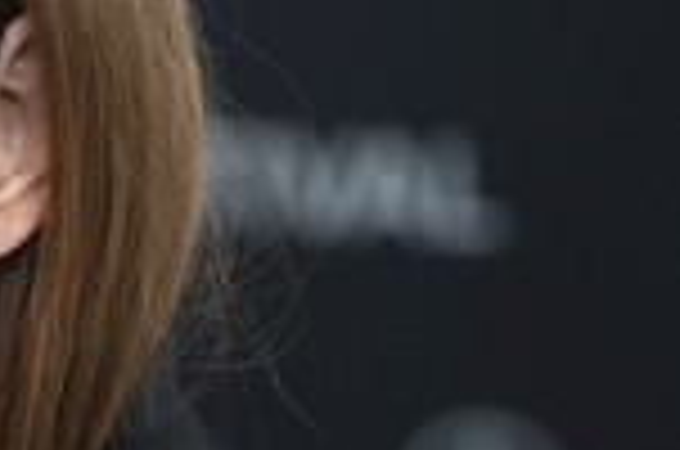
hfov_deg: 4.6
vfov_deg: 3.1
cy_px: 238
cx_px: -326
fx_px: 8444
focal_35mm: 448
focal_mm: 150
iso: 2000
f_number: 6.3
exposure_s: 1/500
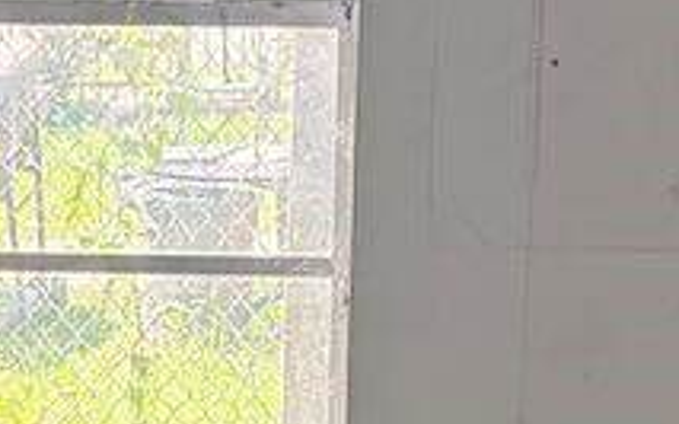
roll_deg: +0.3
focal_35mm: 153
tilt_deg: -14.0
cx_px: 99
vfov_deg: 8.4
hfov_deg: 13.6
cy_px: 552
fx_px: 2831
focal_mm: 6.76
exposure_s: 1/179
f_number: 1.78
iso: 200
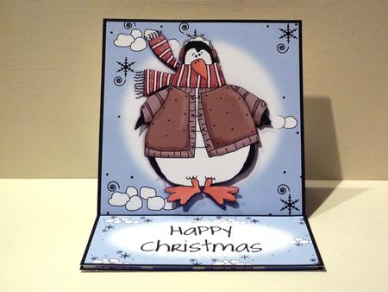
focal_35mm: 55
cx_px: 194
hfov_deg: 34.9
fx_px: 617
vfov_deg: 26.6
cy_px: 146
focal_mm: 9.1
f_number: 3.9
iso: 400
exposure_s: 1/40
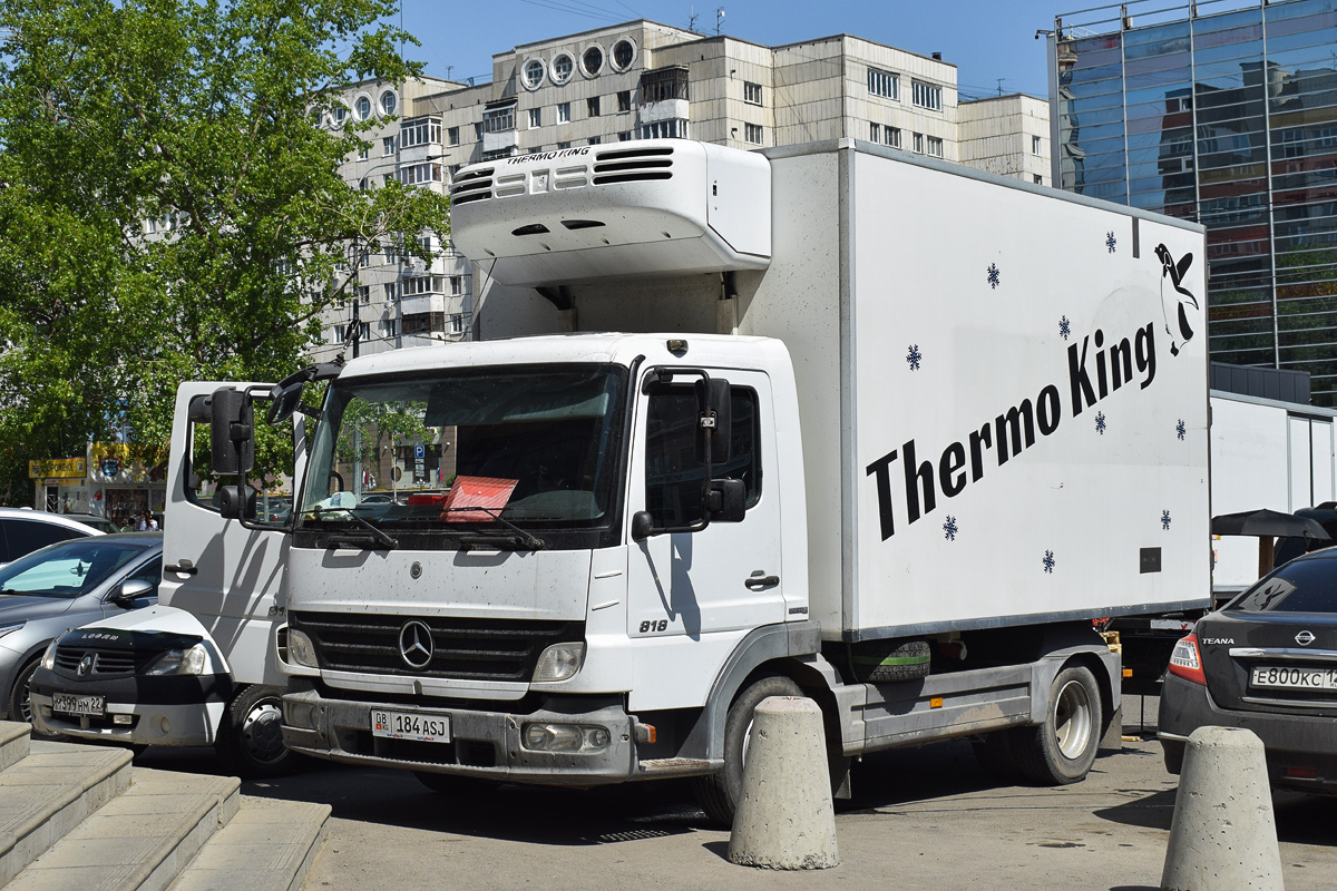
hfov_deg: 42.3
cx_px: 668
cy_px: 446
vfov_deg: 28.9
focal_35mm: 46
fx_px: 1727
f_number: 8
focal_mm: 31
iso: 200
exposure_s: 1/1000
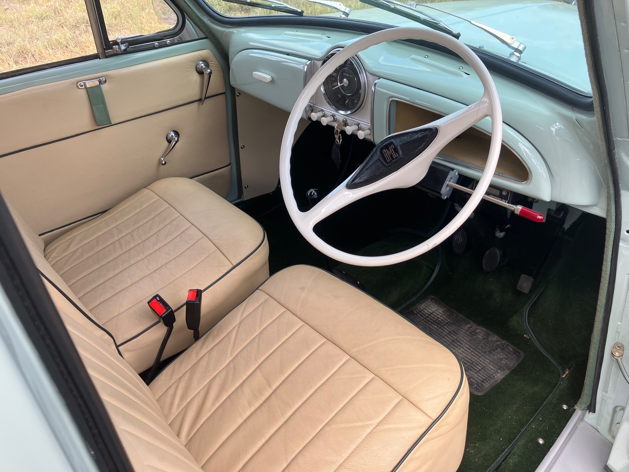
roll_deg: +1.2
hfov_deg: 63.4
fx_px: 509
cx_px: 314
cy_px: 236
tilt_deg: -40.7
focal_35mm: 28
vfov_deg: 49.7
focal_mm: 3.99
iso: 32
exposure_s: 1/296
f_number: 1.8
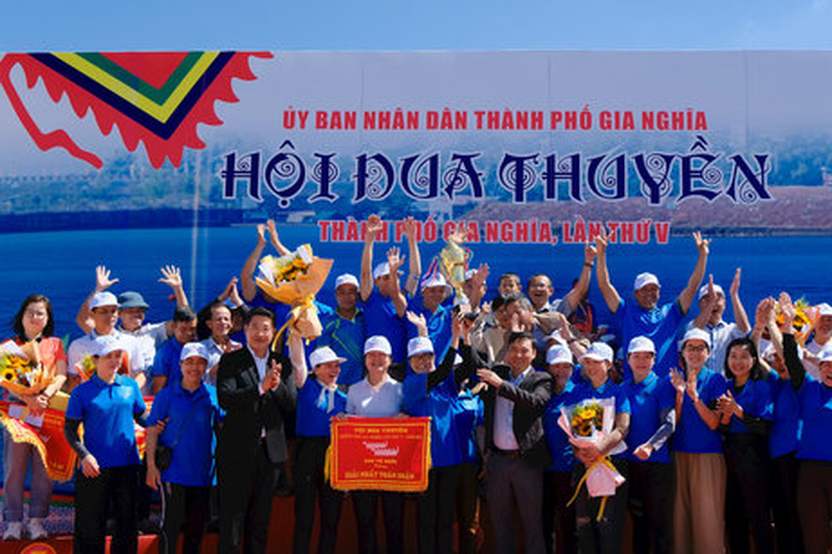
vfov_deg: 32.6
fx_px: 947
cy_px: 292
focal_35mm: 41
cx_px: 467
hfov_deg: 47.3
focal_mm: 23.5
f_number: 5.6
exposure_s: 1/800
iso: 320
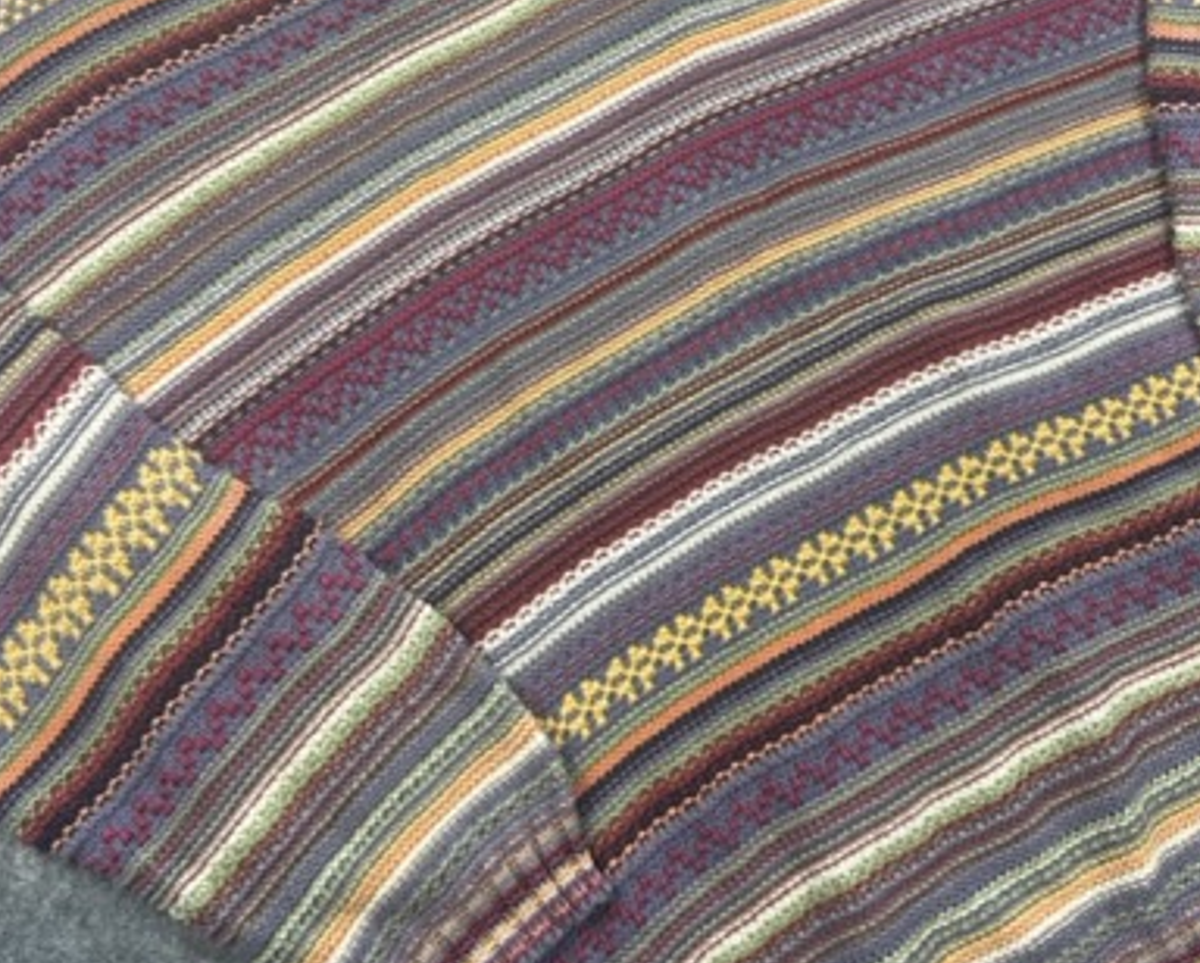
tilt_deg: -57.2
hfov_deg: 46.8
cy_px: 263
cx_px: 594
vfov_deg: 37.5
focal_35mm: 39
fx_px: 1387
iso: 64
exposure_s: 1/100
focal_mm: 6.76
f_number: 1.78
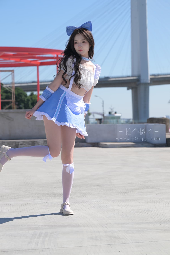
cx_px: 85
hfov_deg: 14.9
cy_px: 128
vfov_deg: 22.1
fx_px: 652
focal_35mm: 92
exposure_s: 1/1600
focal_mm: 92
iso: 360
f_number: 5.6
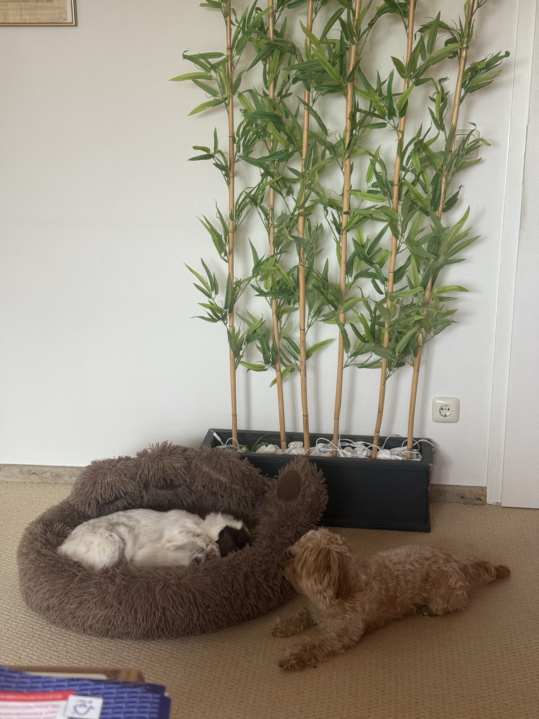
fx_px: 997
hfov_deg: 30.3
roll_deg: +0.2
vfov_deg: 39.7
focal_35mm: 48
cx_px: 270
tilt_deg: -15.8
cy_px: 360
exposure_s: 1/60
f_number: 1.78
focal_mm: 6.76
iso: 160
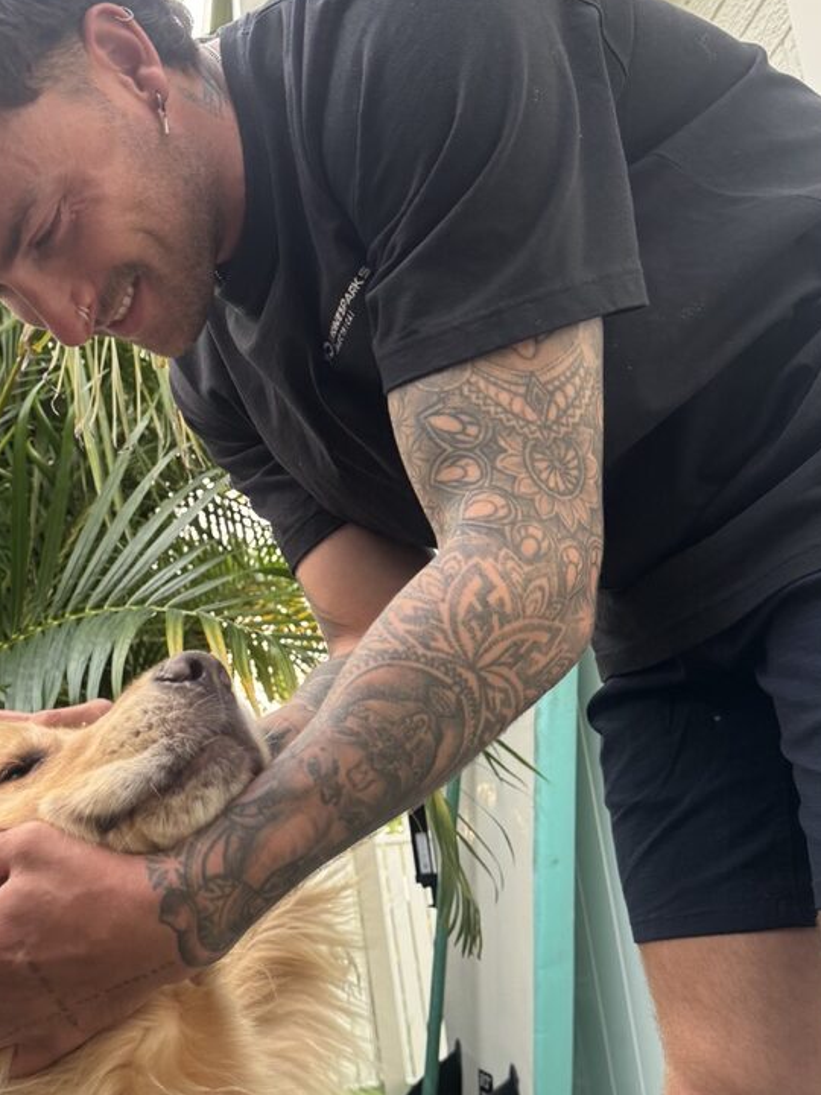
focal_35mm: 40
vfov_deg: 46.6
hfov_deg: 35.4
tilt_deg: +14.6
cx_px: 234
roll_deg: +6.4
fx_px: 1265
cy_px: 648
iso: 125
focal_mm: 6.76
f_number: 1.78
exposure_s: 1/121
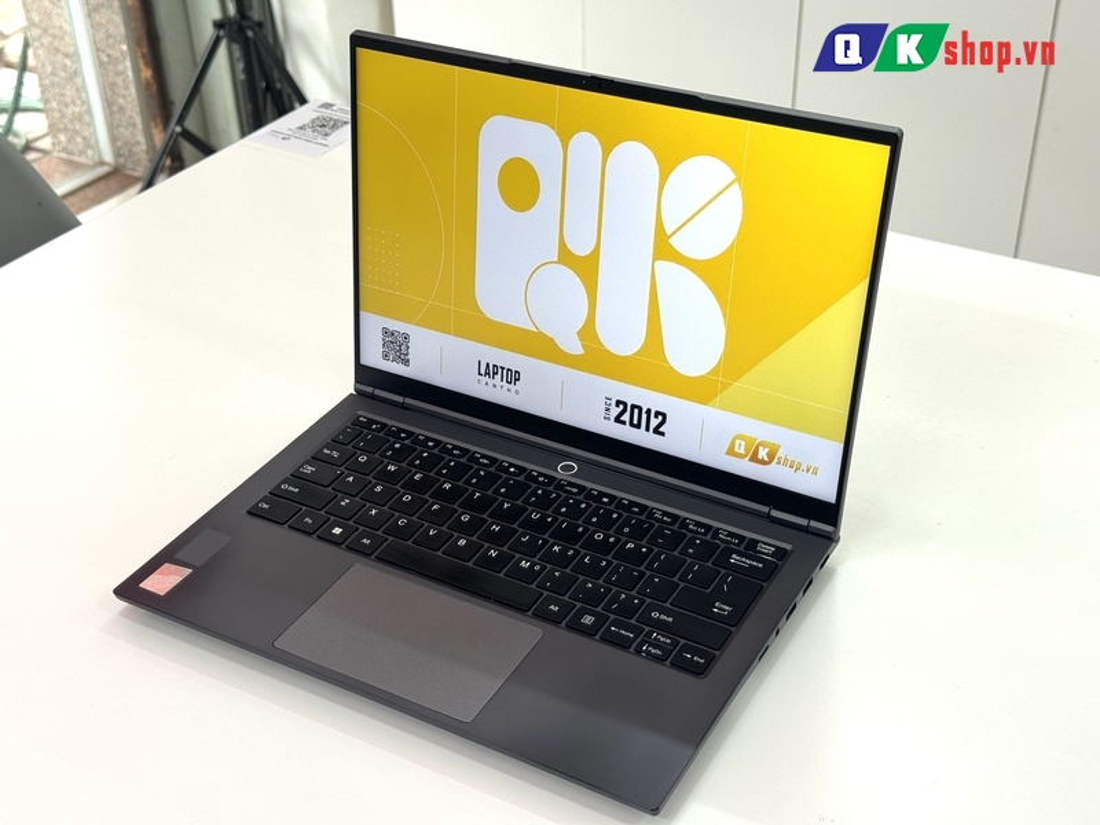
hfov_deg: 39.7
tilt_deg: -33.3
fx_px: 1525
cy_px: 412
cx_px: 550
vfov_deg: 30.3
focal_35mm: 48
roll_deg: +2.3
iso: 50
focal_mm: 6.76
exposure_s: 1/121
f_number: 1.78
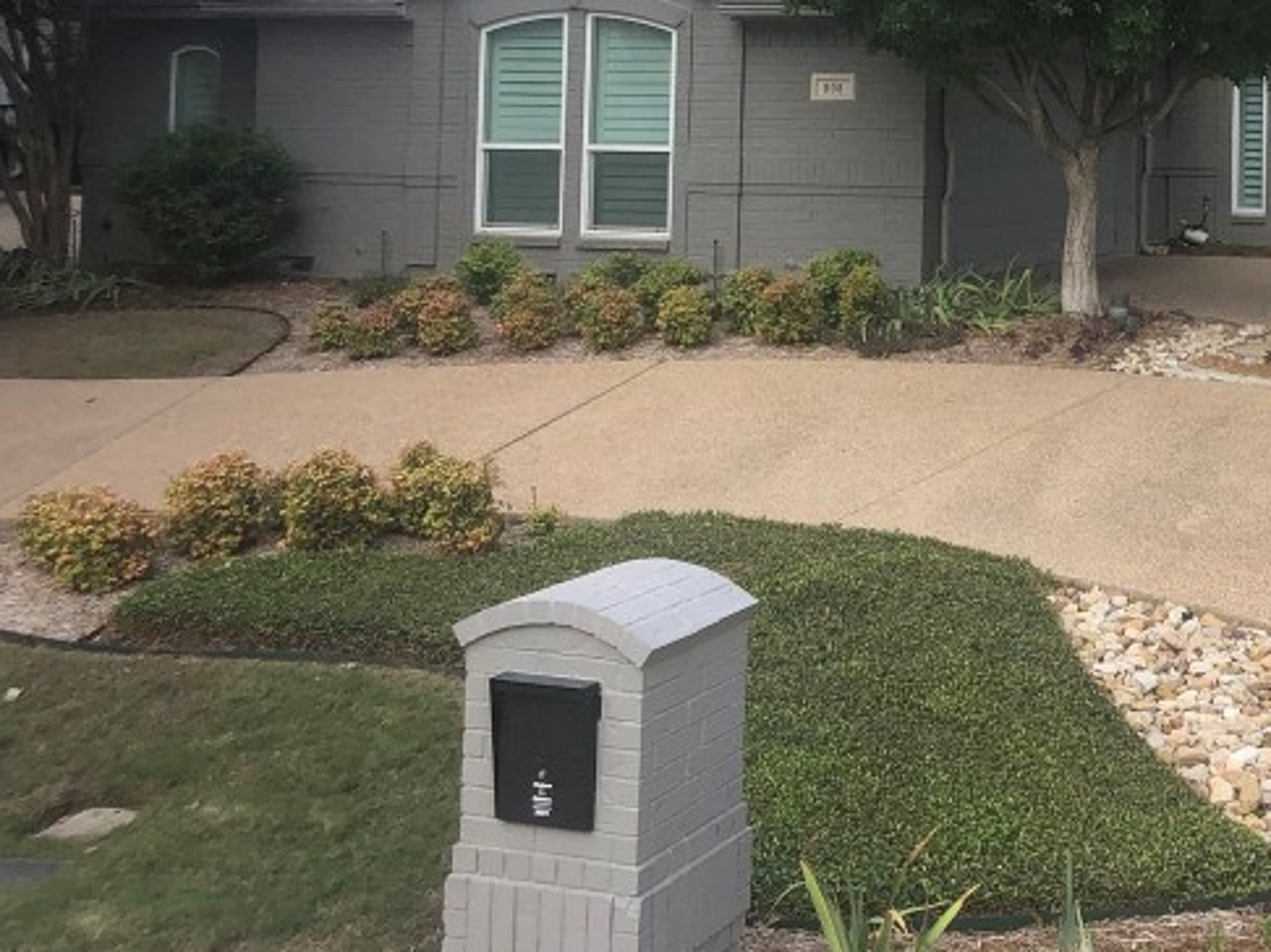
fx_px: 2165
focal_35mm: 59
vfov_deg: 23.7
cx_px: 1253
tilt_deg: +4.2
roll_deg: -1.1
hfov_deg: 30.5
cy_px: -3
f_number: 1.8
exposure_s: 1/1453
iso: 20
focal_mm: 3.99
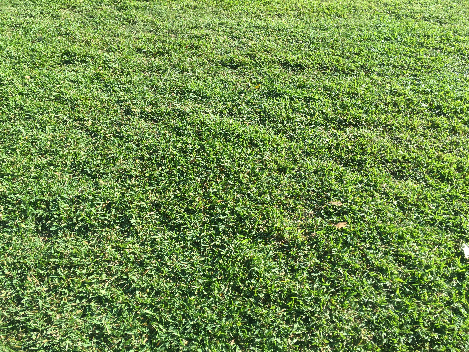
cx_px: 234
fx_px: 393
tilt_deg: -26.1
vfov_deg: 48.2
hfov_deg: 61.7
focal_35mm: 29
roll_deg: -4.4
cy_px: 176
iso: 25
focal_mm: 4.15
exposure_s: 1/646
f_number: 2.2
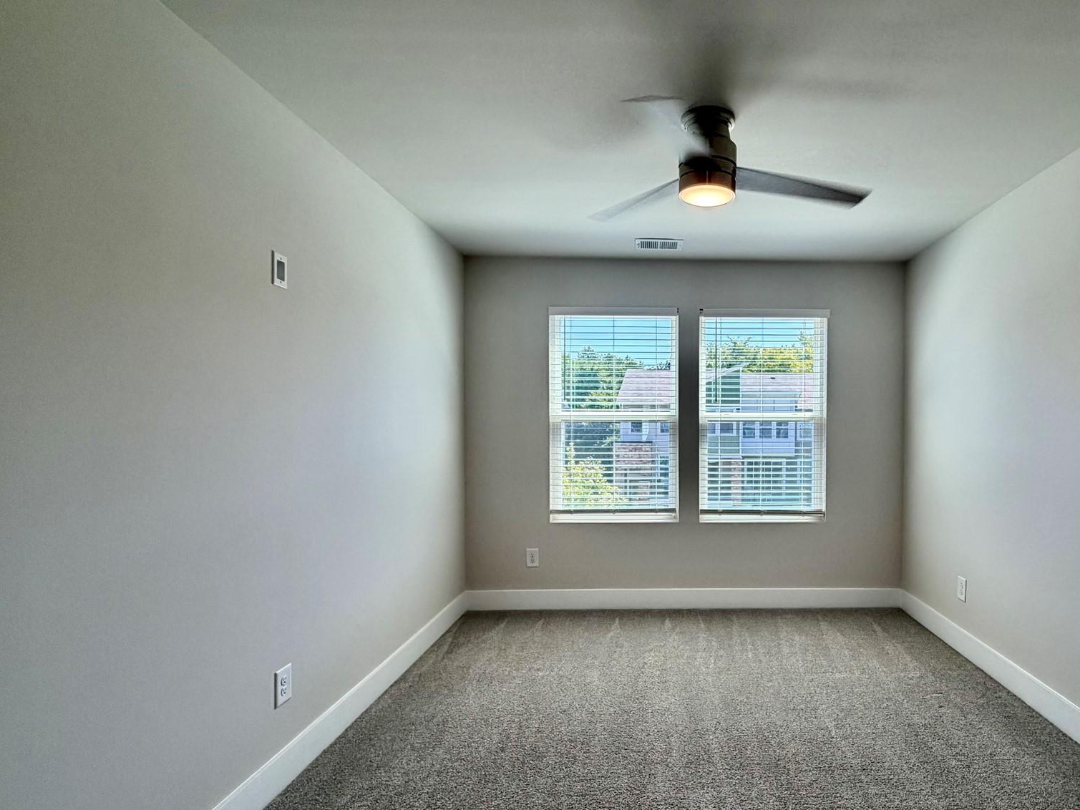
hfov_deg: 82.8
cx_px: 683
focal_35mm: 19
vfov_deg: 68.6
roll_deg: -0.1
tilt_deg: -1.4
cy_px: 435
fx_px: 593
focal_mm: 2.22
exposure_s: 1/120
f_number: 2.2
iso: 64
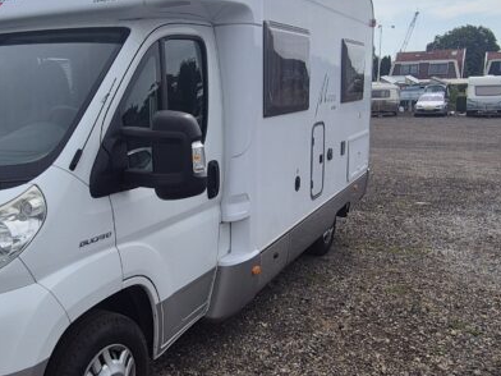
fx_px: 492
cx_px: 160
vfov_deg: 41.8
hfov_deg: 52.7
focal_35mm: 34
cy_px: 192
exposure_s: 1/3752
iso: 50
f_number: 2.2
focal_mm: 2.2
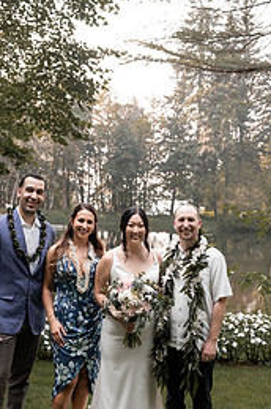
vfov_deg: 42.0
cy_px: 197
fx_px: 532
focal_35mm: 47
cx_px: 110
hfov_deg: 28.5
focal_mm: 27
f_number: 2.8
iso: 200
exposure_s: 1/320
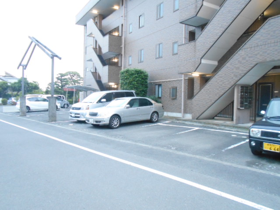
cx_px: 140
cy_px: 105
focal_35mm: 26
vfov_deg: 53.1
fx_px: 210
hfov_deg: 67.3
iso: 800
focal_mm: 4.6
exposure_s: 1/40
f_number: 3.2
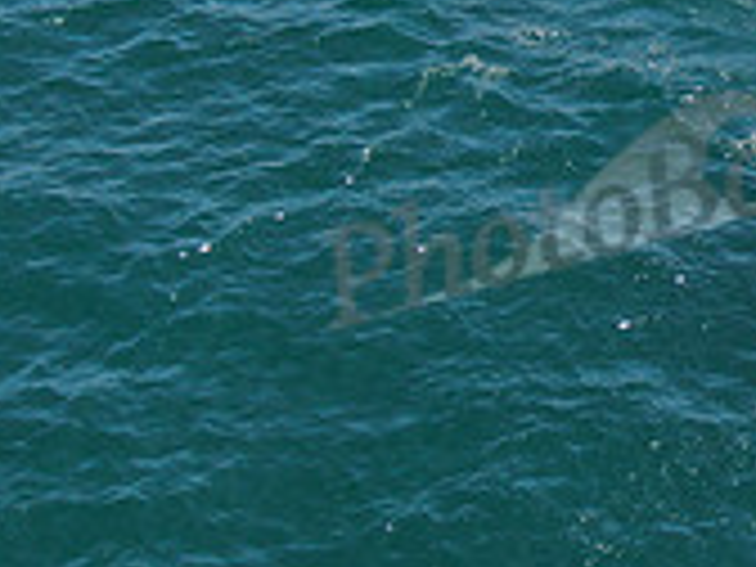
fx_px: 3625
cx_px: 1300
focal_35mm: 166
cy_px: -137
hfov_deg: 11.2
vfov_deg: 8.8
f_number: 3.8
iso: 100
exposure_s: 1/500
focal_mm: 8.6
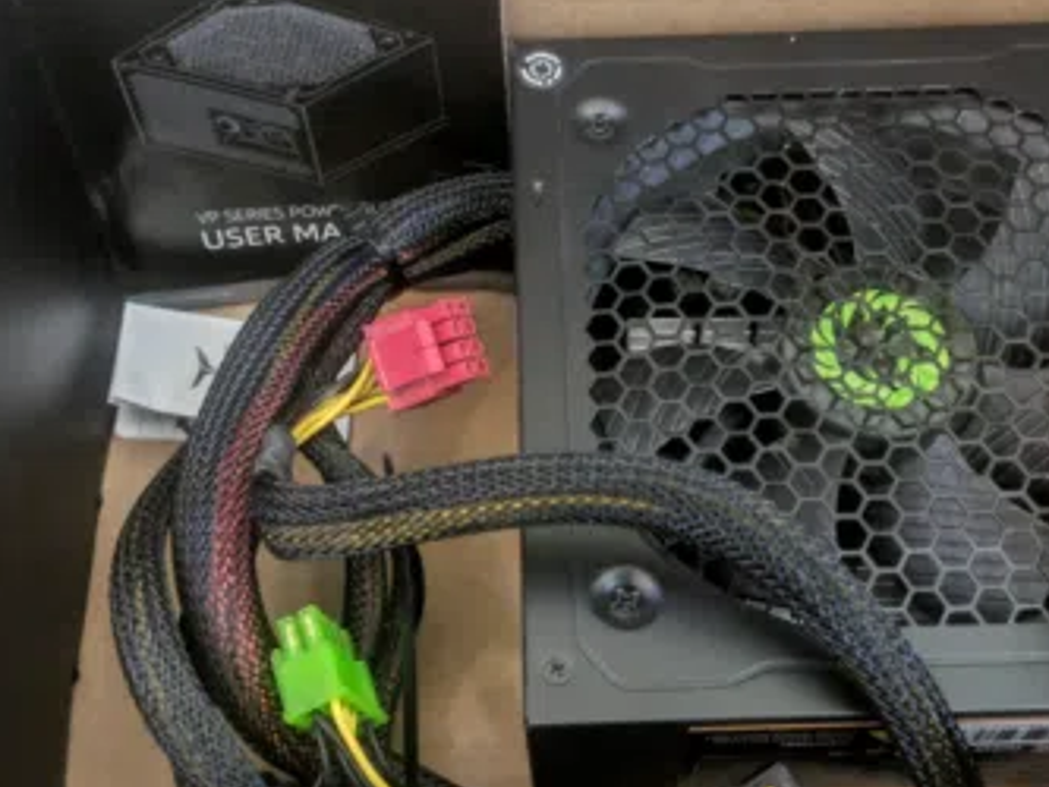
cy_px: 434
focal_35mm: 48
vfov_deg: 30.3
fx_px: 1455
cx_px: 551
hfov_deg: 39.6
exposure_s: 1/12.5
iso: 338
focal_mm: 4.68
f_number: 1.8
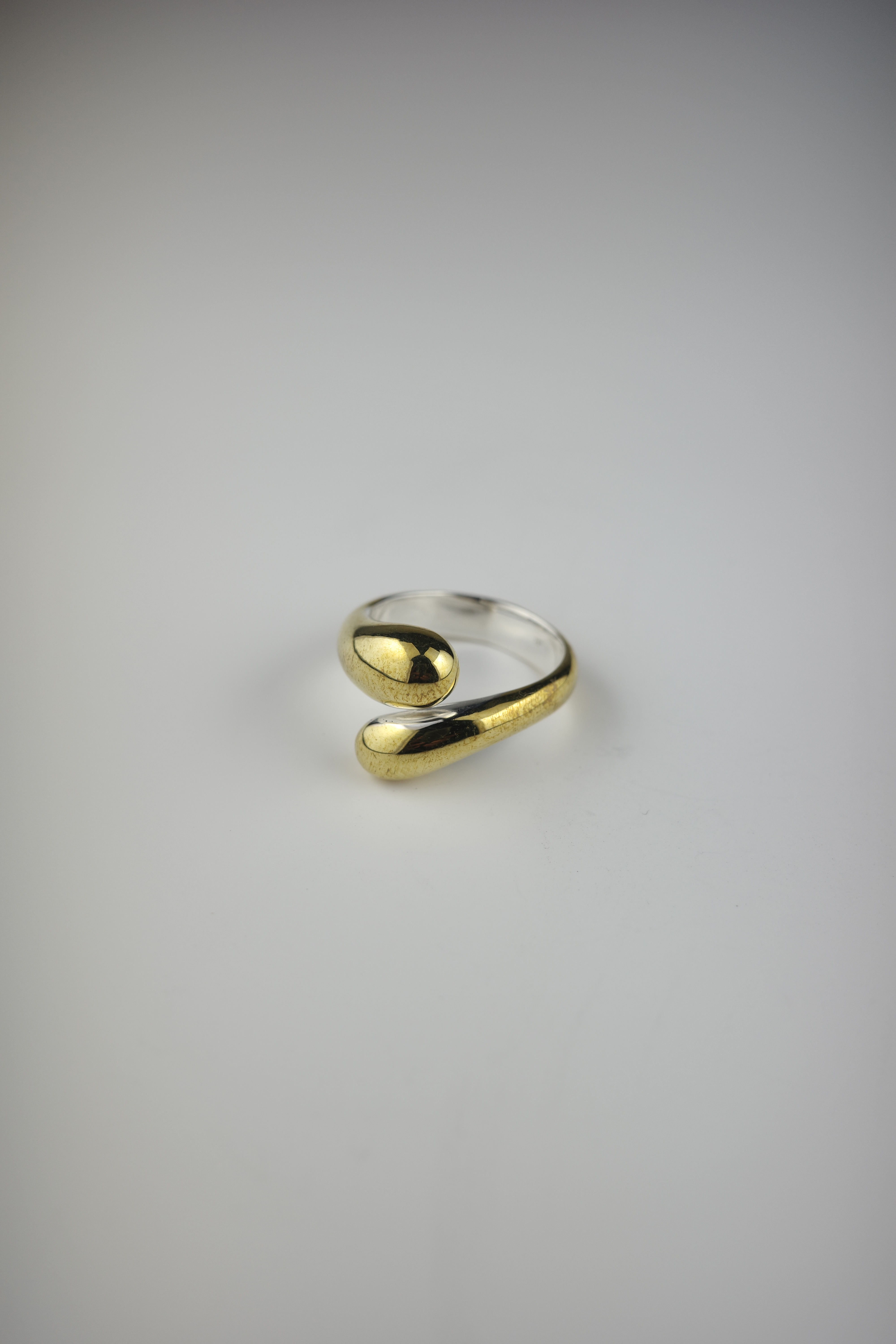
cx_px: 448
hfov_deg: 33.4
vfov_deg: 48.5
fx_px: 1493
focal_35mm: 40
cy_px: 672
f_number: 5
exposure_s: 1/125
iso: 100
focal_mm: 26
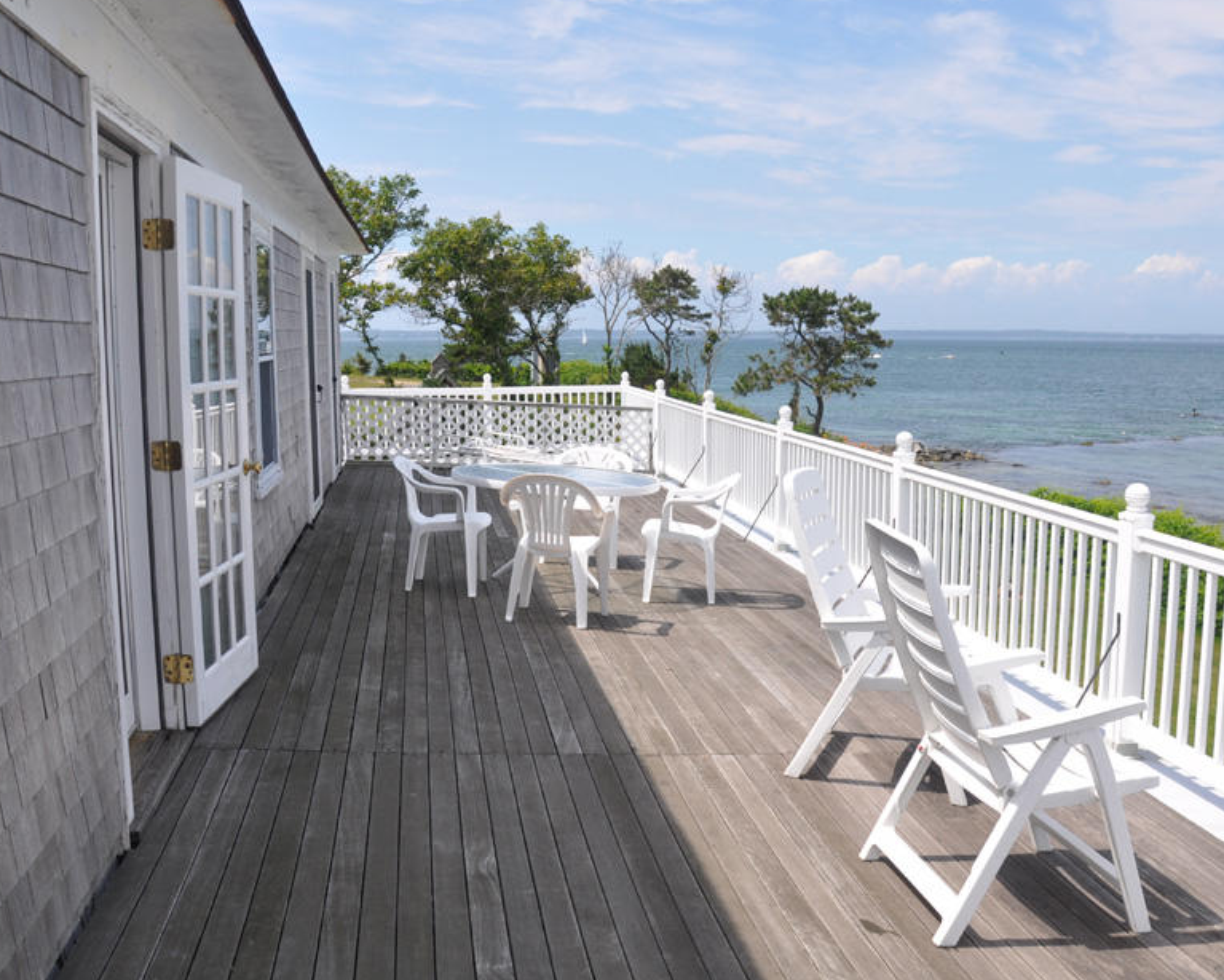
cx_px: 697
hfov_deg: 54.0
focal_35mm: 33
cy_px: 480
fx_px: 1196
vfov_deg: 44.6
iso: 200
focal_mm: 18
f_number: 9
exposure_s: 1/320
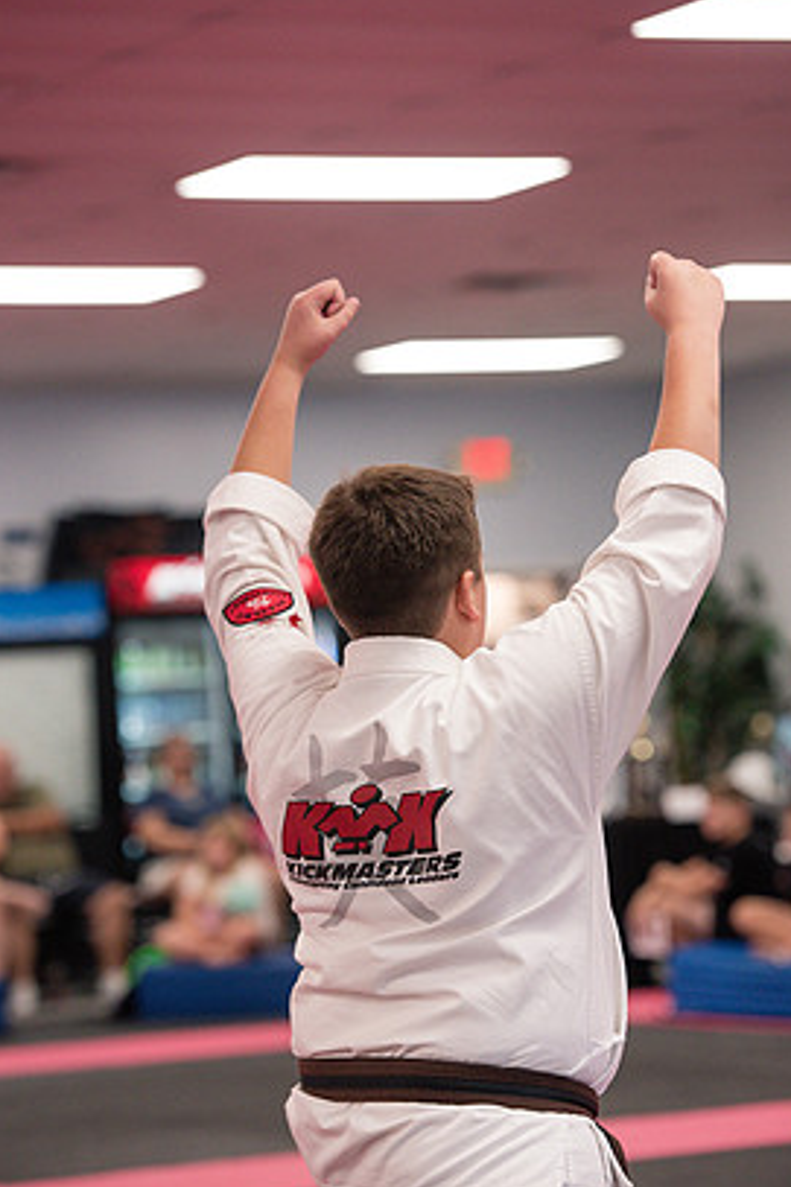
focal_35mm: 135
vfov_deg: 15.2
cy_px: 618
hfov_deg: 10.2
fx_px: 4453
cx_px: 403
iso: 1600
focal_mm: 122
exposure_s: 1/400
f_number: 3.5
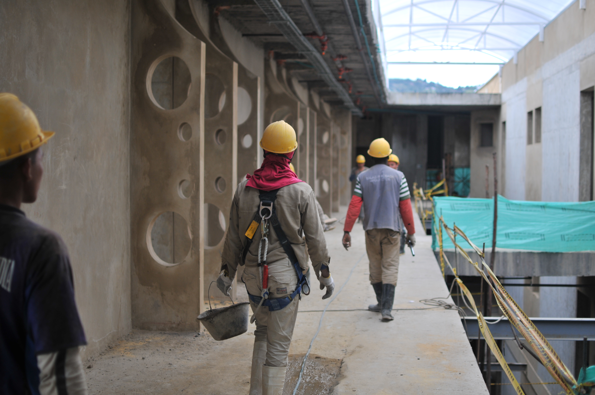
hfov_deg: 37.9
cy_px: 198
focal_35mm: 52
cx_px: 298
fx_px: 867
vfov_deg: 25.7
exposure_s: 1/1250
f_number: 1.8
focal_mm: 35
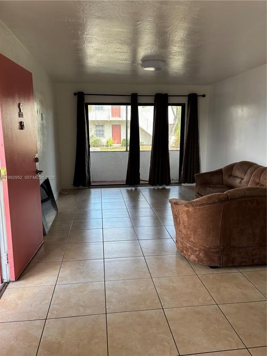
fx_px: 267
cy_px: 178
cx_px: 134
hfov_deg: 53.0
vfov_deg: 67.3
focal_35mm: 26
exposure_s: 1/121
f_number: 1.6
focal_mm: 5.96
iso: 100
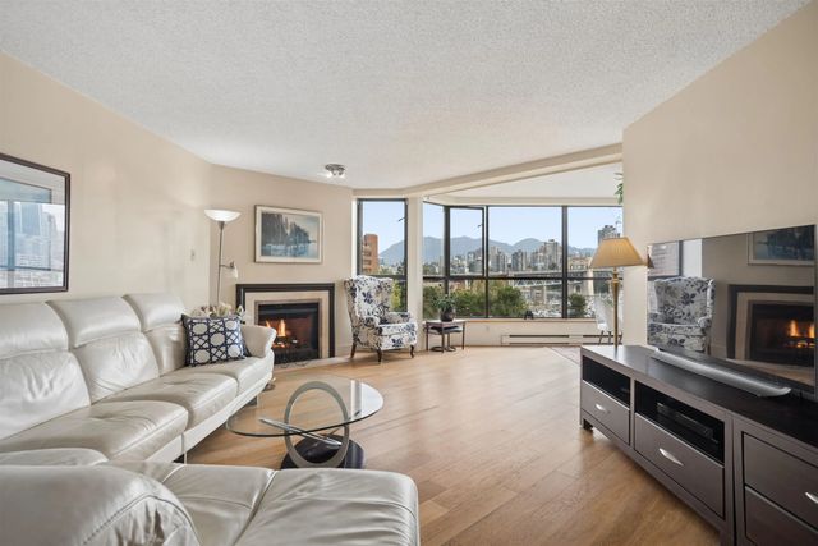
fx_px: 409
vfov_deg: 67.4
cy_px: 273
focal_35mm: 18
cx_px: 409
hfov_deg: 90.0
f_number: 7.1
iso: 320
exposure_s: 1/8
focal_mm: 18
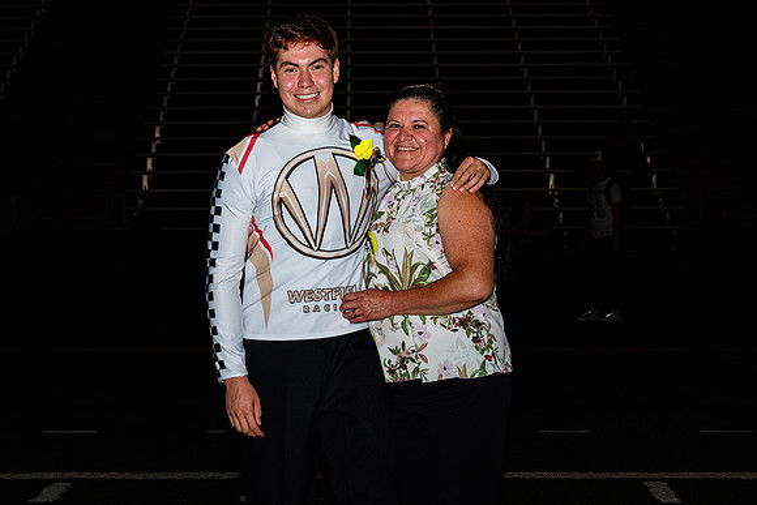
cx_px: 349
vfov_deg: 14.9
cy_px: 274
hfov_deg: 22.2
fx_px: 1929
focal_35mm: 92
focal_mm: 46
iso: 320
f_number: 5
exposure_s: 1/200
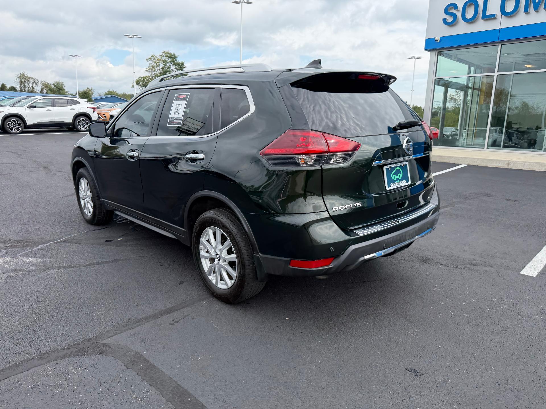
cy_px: 204
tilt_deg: -12.2
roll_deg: +2.0
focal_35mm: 24
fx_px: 379
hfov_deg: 71.6
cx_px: 273
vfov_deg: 56.8
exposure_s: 1/1901
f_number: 1.78
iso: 100
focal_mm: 6.76
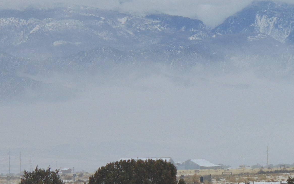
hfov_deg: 5.4
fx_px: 3109
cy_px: 178
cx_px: 230
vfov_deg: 3.4
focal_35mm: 388
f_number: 4
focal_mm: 29.5
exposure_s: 1/800
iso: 80
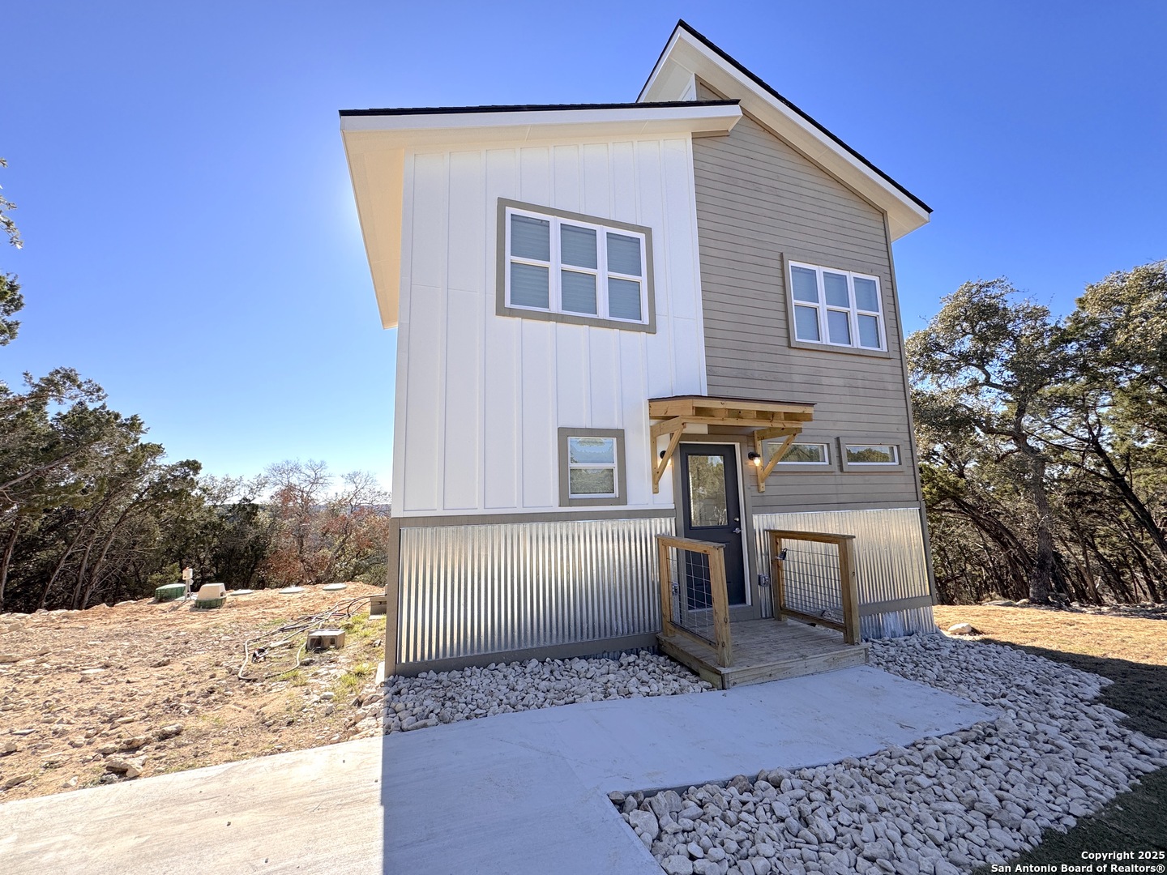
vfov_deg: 85.7
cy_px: 438
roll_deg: +1.4
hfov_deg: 102.1
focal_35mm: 14
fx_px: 472
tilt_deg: +7.4
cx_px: 584
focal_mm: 2.22
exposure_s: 1/1078
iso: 50
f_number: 2.2
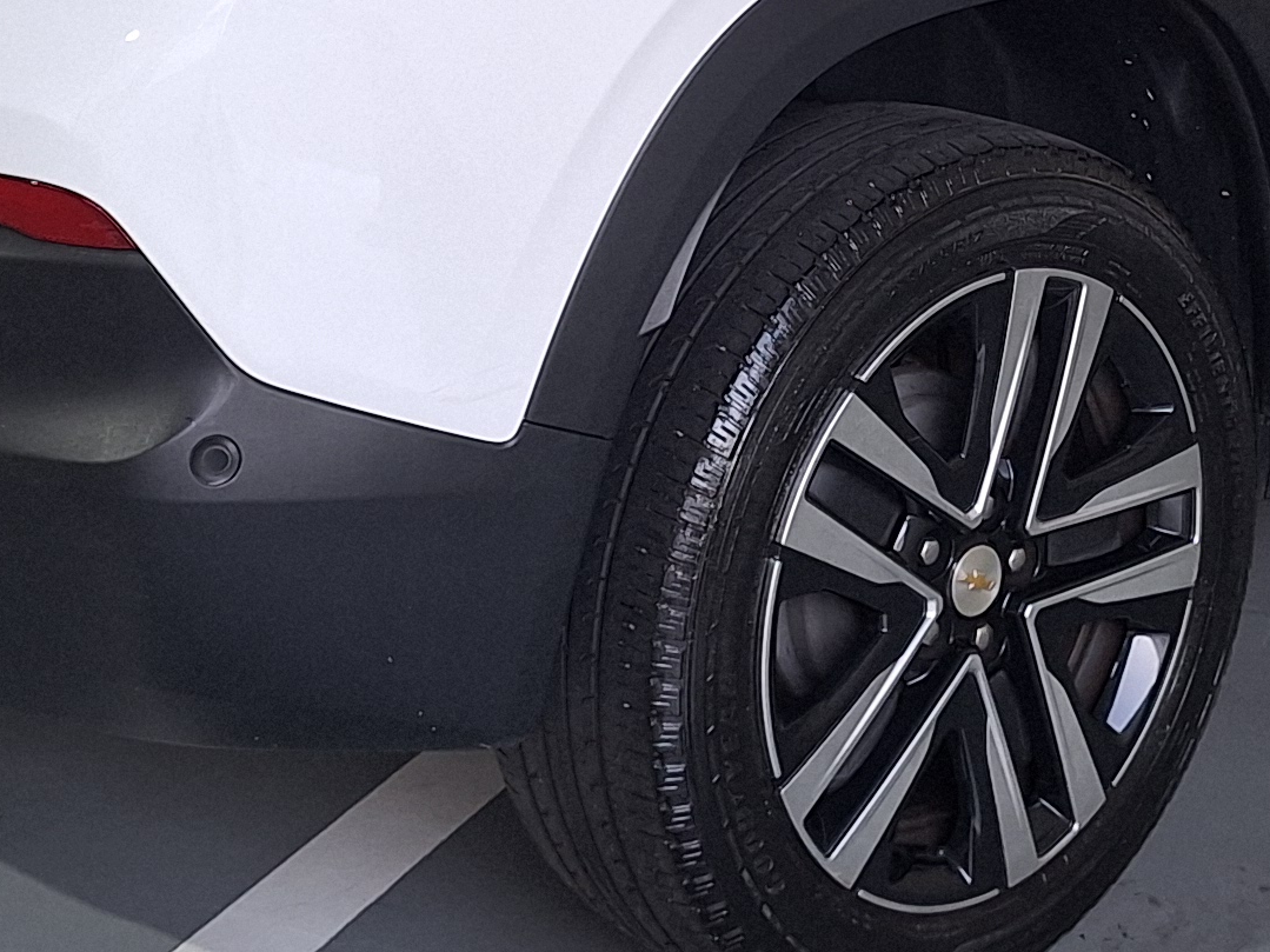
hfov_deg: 22.5
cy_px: -147
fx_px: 3192
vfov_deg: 16.4
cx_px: 770
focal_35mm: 87
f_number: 1.8
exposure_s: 1/40
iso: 80
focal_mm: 5.54
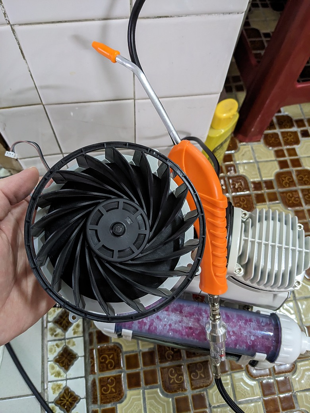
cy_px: 206
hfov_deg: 51.4
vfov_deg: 65.3
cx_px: 155
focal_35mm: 27
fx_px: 322
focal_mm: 4.38
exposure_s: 1/24
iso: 315
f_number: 1.73
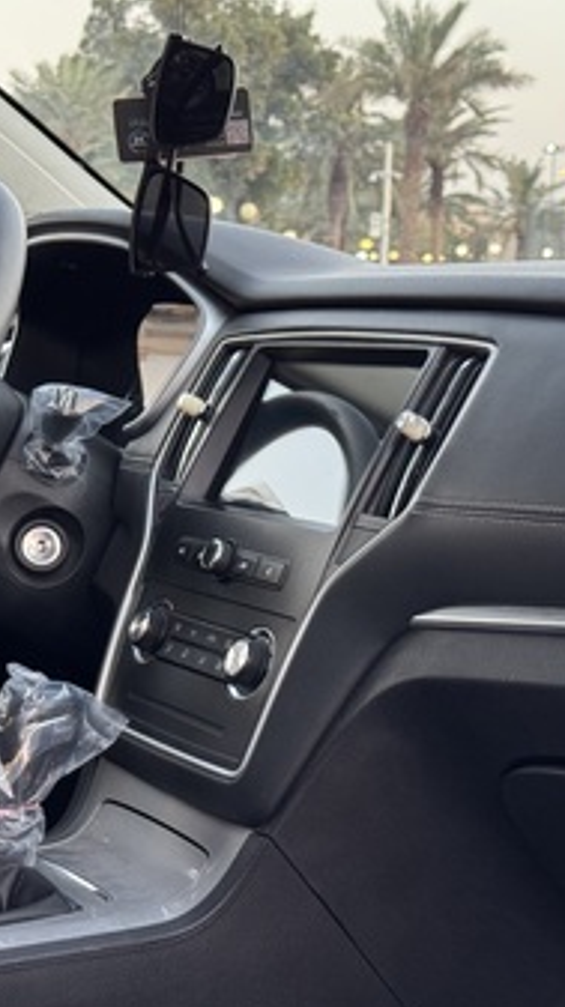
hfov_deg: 16.8
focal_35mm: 71
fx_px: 1895
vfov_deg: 29.8
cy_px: 509
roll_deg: -1.1
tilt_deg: -7.1
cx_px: 82
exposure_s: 1/40
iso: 250
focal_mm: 6.76
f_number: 1.78
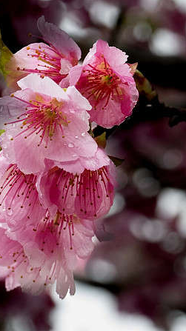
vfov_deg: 9.4
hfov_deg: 5.3
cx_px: 67
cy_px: 186
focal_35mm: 229
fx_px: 2011
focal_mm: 57
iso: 500
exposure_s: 1/250
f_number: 8
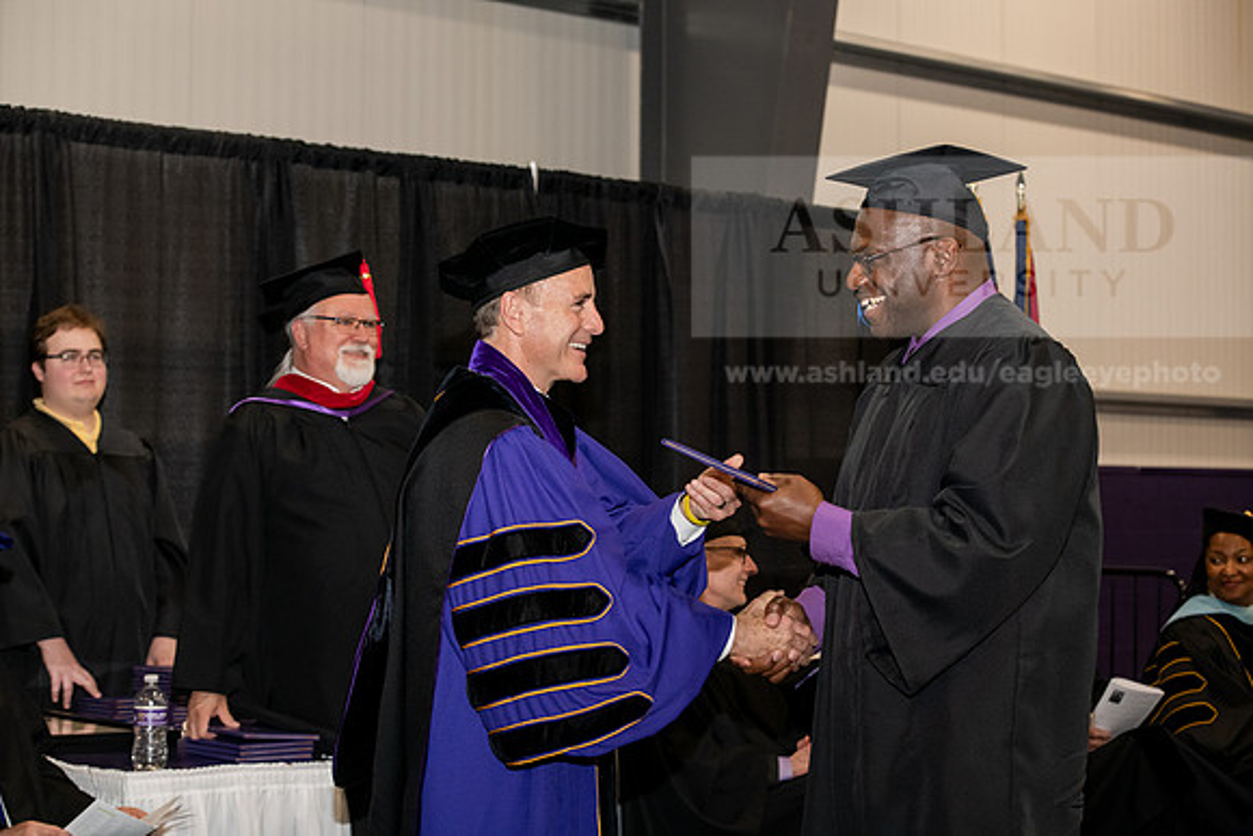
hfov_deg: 28.8
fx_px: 2437
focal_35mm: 70
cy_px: 418
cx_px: 626
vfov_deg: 19.5
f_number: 5.6
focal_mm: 70
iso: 2000
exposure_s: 1/200
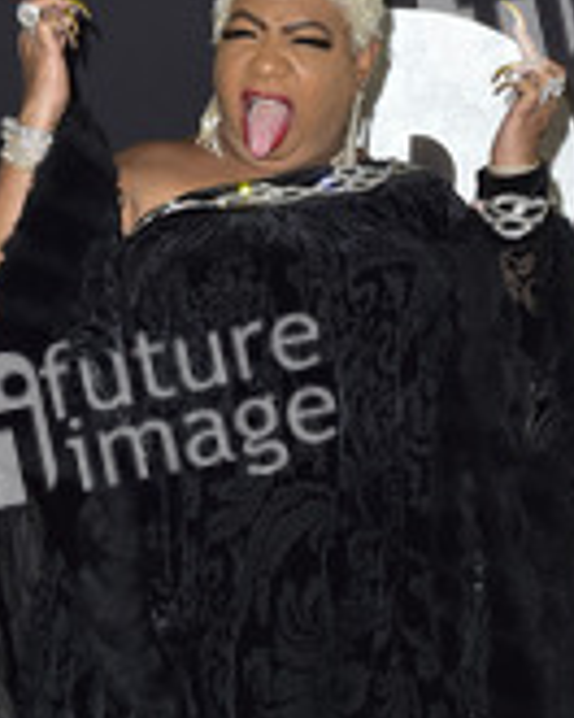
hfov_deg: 13.5
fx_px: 2421
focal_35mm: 114
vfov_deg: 16.7
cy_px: 635
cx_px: 241
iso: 500
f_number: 6.3
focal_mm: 50
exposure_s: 1/250
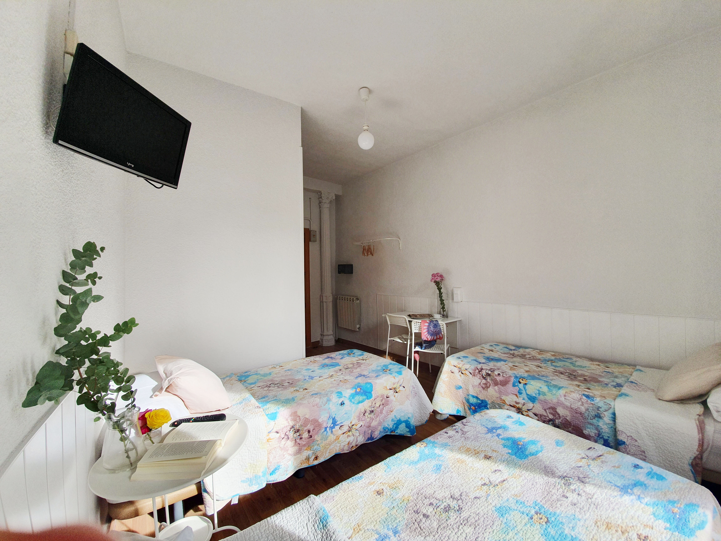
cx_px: 360
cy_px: 270
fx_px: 271
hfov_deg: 106.2
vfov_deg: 89.9
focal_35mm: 13
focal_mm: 1.8
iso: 50
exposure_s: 1/191
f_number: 2.2
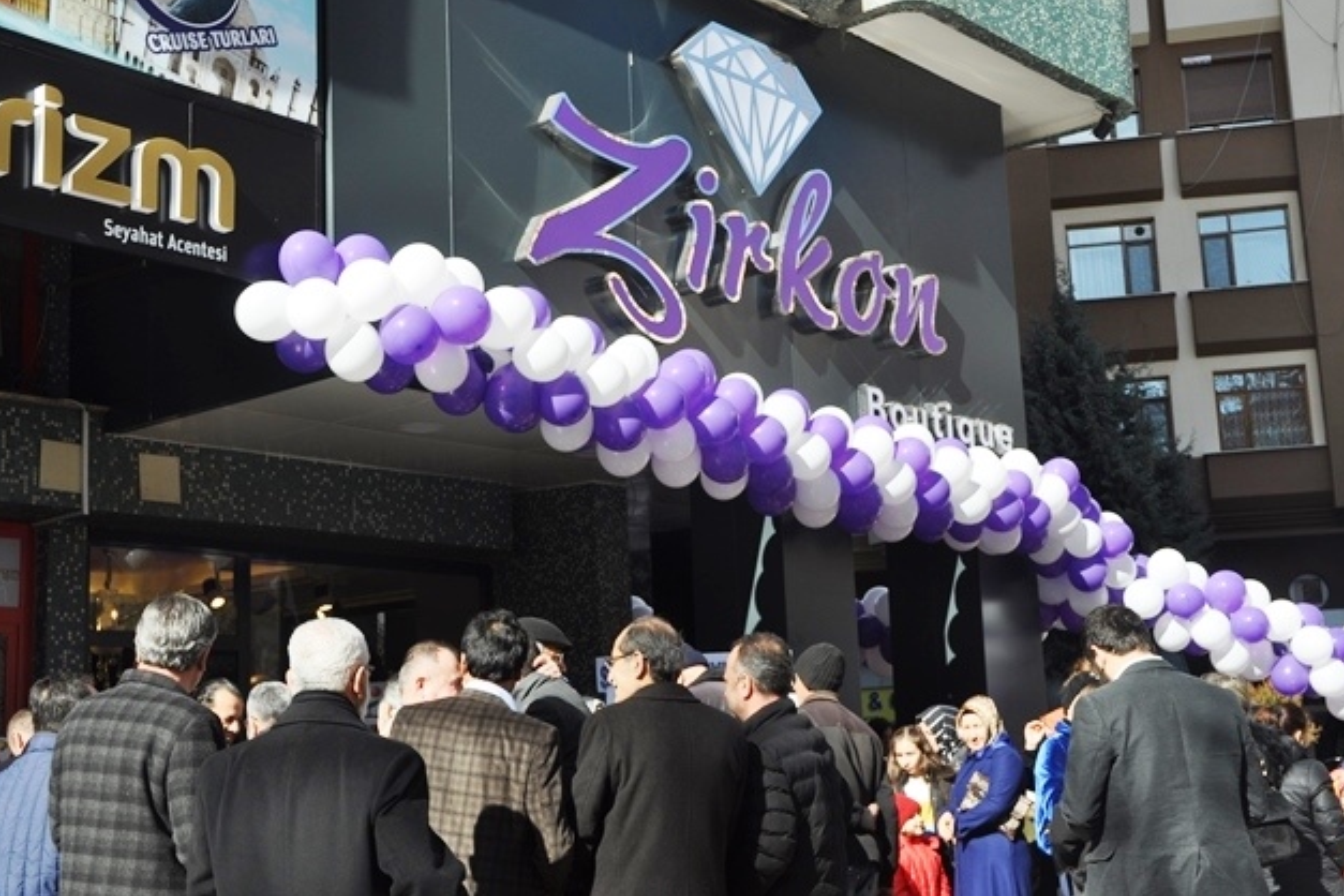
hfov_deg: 37.2
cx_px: 680
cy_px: 443
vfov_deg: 25.3
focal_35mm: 54
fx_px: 1998
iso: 200
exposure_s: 1/320
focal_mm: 35
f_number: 9
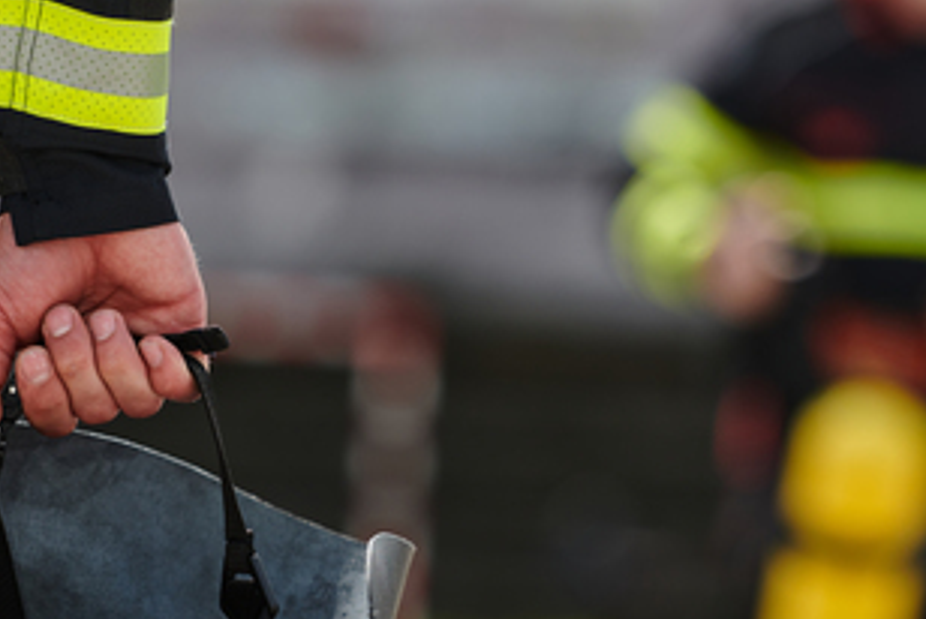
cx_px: 415
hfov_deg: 6.4
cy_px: 497
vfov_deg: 4.3
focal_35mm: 322
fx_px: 8290
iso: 100
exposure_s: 1/1250
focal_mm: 155
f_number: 3.2
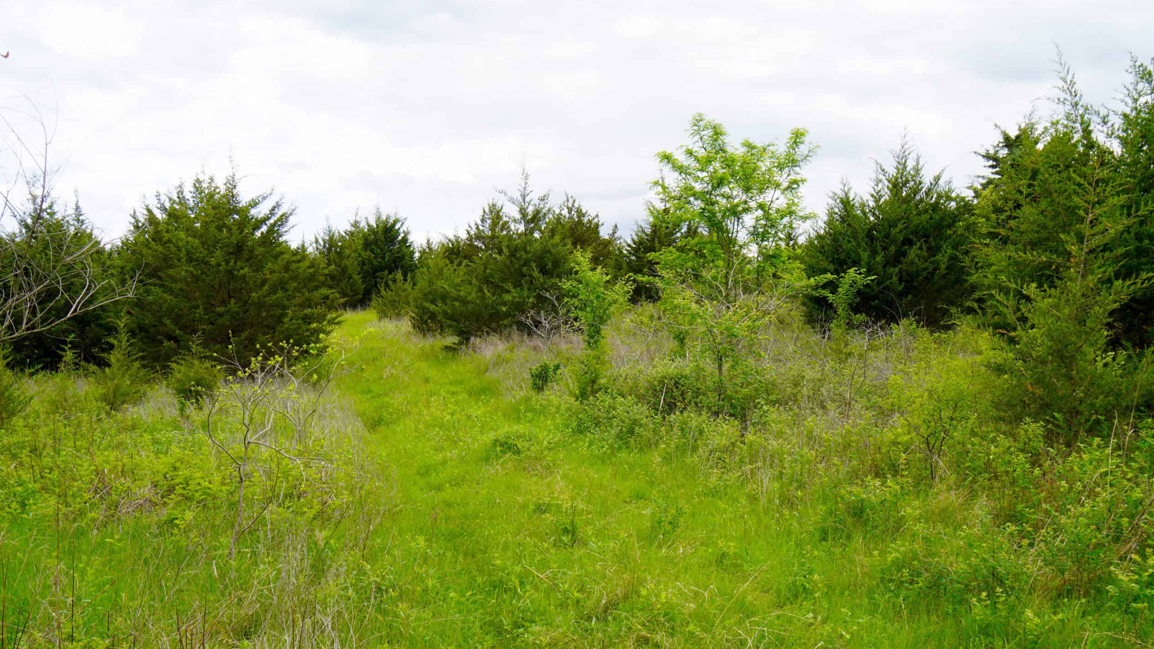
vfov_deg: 35.0
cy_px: 370
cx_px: 574
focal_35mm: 34
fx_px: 1026
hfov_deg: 58.7
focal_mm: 21
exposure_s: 1/125
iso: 100
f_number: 8
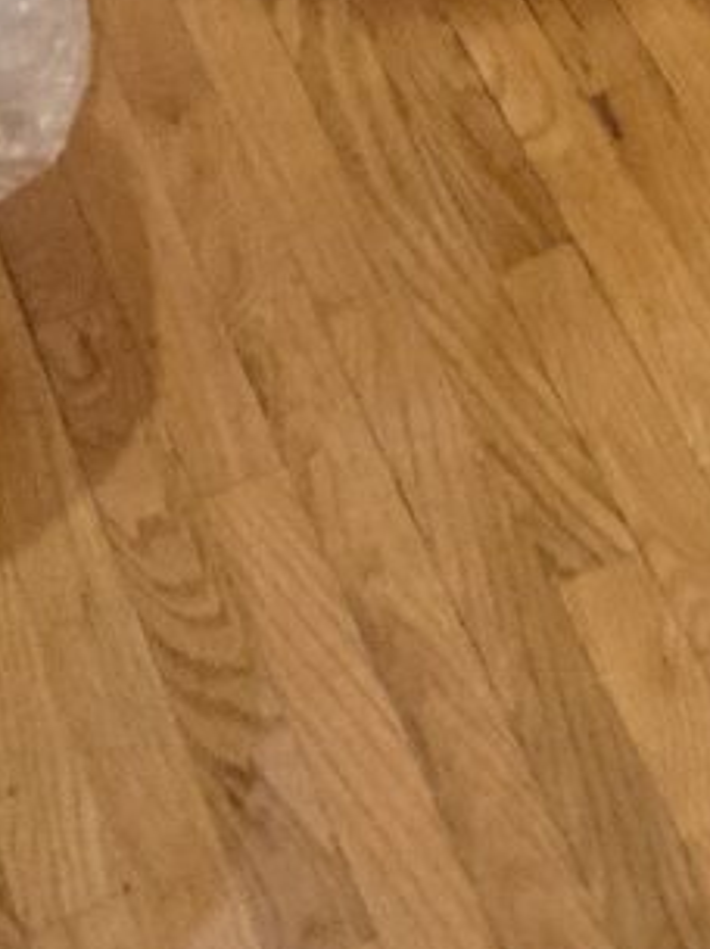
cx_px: 1286
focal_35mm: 145
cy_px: -1294
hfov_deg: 9.7
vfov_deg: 11.4
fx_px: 3974
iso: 1000
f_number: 1.8
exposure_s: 1/120
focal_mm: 5.4
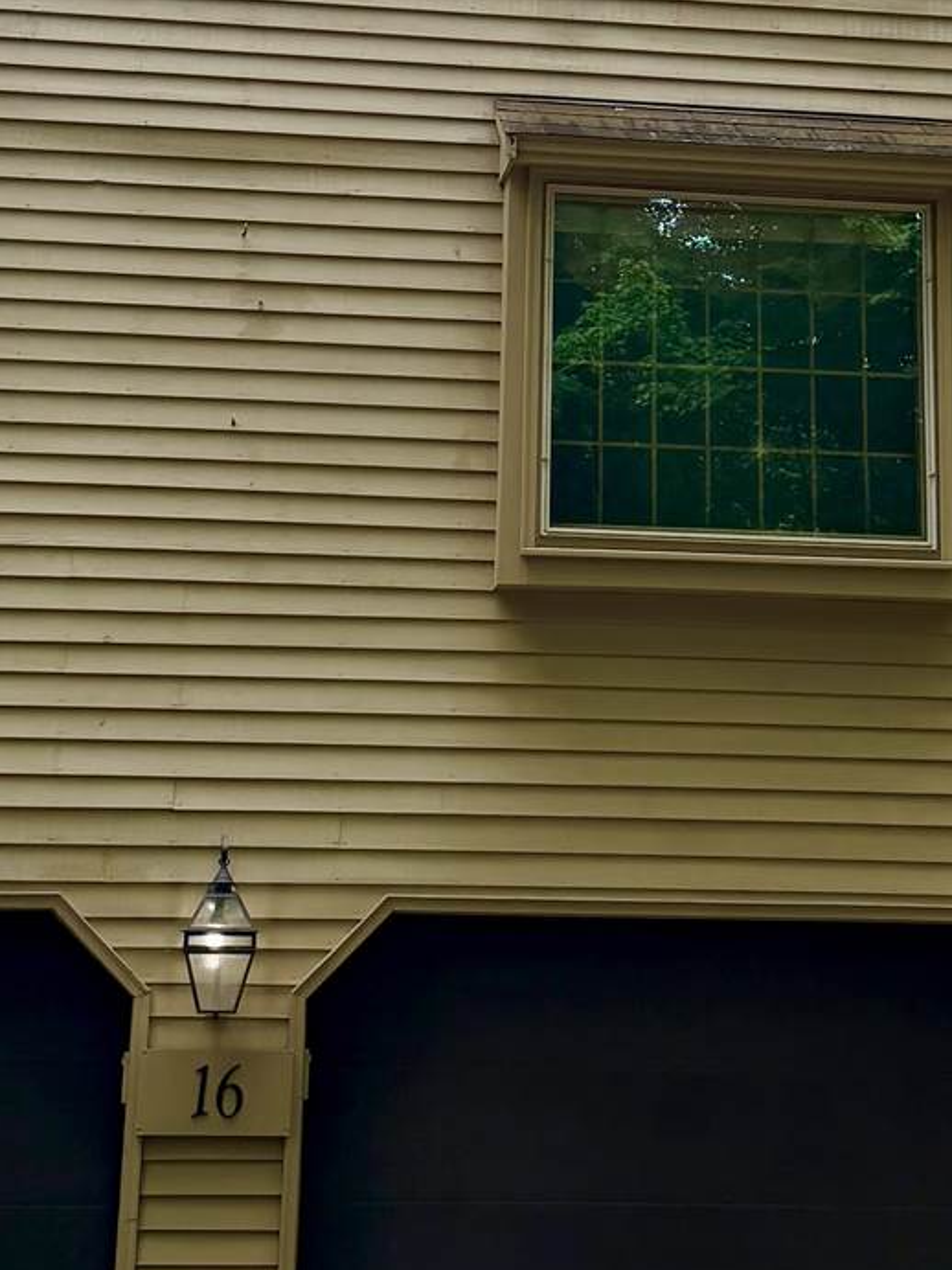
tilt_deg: +14.6
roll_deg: -1.3
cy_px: 292
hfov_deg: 18.4
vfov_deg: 24.1
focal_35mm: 80
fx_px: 2934
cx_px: 603
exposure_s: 1/1018
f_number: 1.78
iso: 100
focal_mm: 6.76
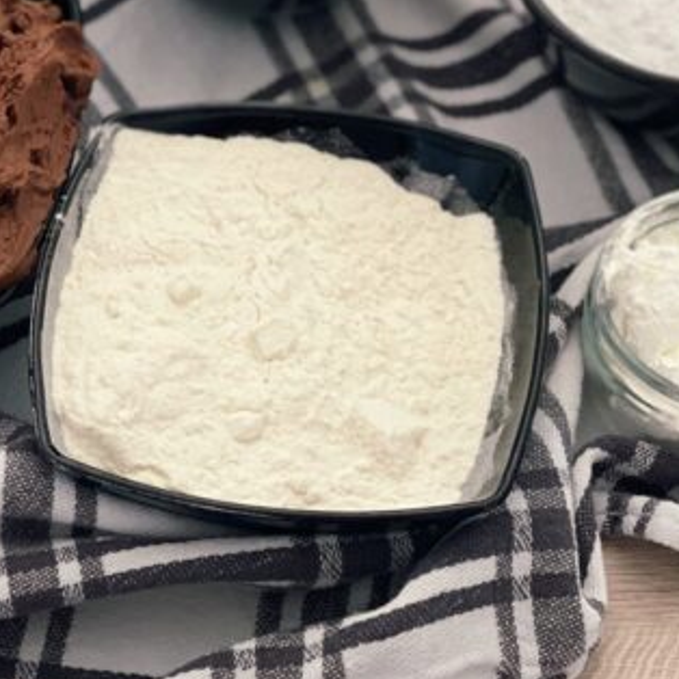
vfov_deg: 12.9
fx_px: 2996
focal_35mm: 135
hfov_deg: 12.9
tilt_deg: -48.3
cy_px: 103
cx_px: 340
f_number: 2.2
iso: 160
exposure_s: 1/121
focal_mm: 7.5
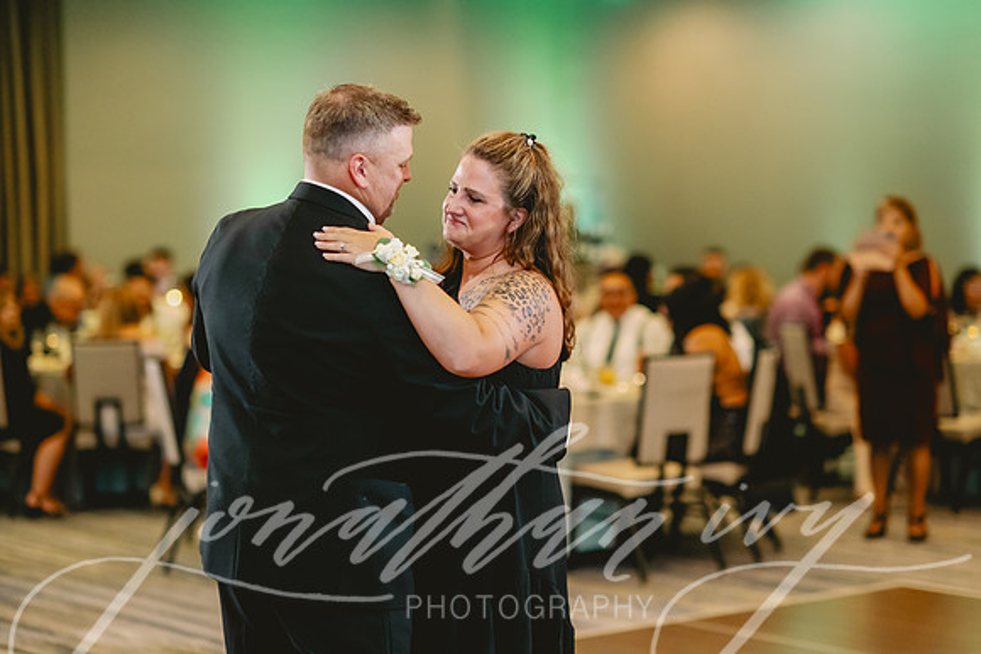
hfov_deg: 23.5
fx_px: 2357
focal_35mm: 86
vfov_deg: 15.8
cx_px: 490
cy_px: 321
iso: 2500
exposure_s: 1/125
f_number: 2
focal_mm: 85
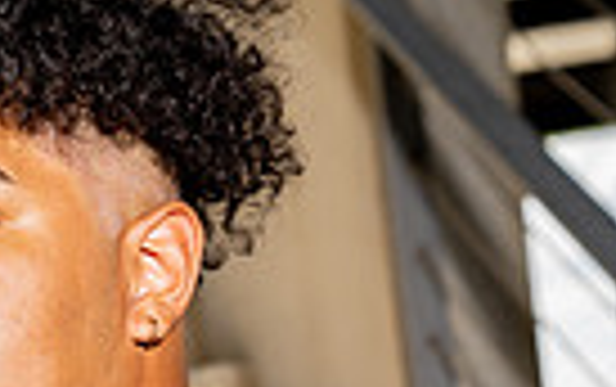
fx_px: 2925
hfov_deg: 11.8
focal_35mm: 174
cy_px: 900
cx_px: -54
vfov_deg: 7.2
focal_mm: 52
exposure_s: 1/250
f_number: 5
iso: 100
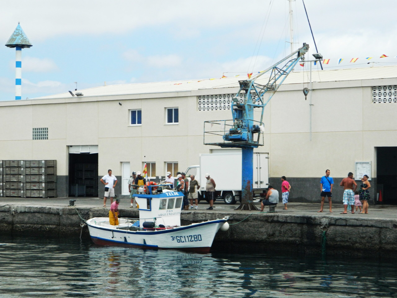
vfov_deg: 14.4
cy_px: 149
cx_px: 198
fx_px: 1181
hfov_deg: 19.1
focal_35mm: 103
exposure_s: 1/200
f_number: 12.6
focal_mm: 18.6
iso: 200
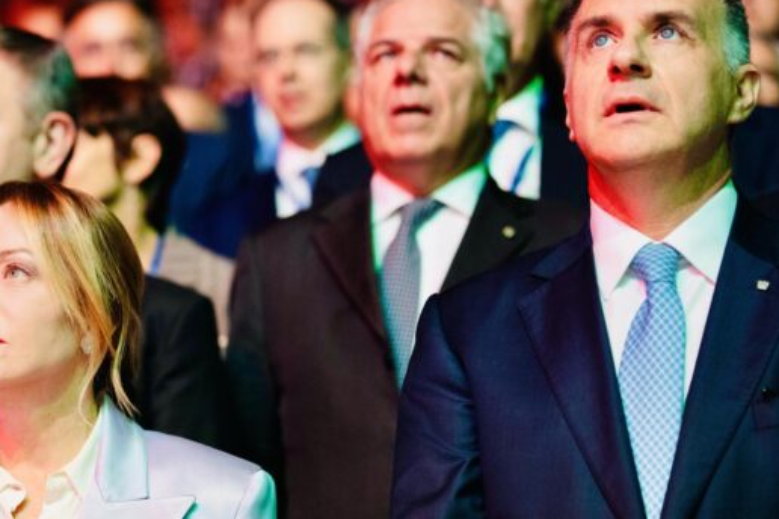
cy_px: 555
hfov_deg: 11.3
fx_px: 3873
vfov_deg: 7.6
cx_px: -47
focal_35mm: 179
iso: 1600
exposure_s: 1/200
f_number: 2
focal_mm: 79
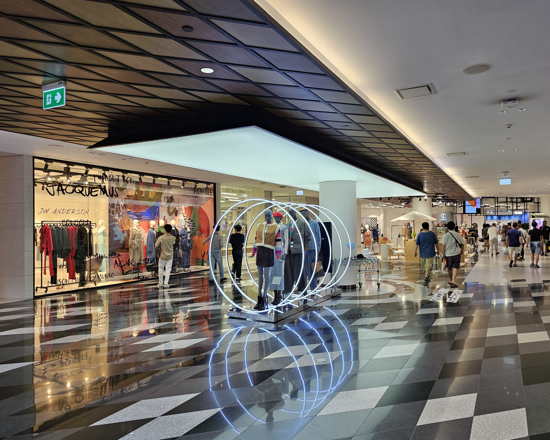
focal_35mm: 24
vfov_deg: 58.8
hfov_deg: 70.2
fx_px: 391
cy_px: 220
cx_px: 290
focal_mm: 6.3
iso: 80
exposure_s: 1/100
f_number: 1.7
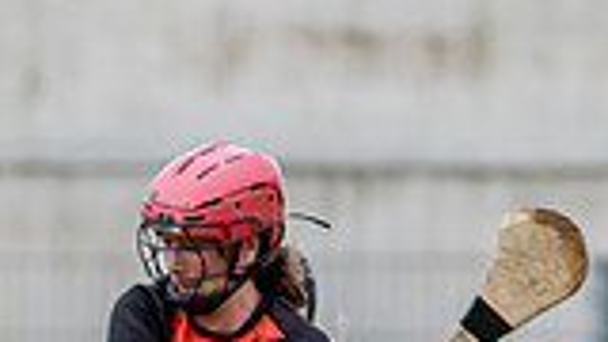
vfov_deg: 0.5
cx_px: -36
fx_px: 39160
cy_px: 603
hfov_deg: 0.9
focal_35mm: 2429
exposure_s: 1/1000
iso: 100
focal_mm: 300
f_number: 2.8
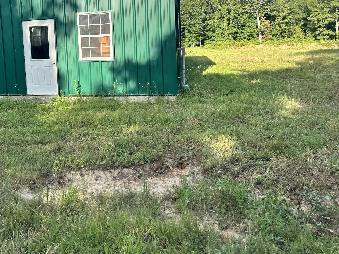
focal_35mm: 36
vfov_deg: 38.7
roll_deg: +3.1
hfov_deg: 49.4
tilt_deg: -2.2
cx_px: 86
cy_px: 66
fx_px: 353
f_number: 1.78
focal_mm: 6.86
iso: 80
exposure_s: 1/1227
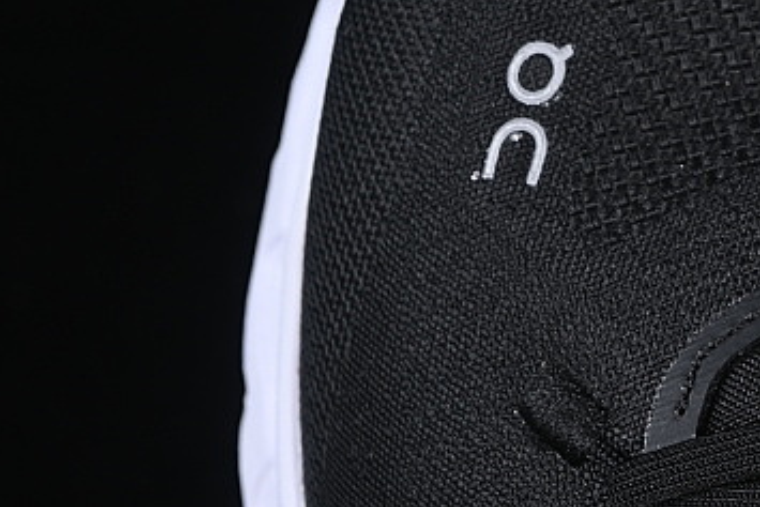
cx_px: 848
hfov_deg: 8.9
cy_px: 220
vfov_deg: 6.0
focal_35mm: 228
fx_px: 4815
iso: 160
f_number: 6.3
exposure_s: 1/60
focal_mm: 50
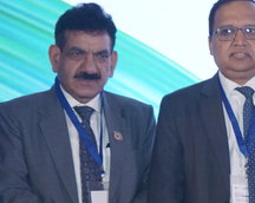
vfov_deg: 11.2
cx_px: 416
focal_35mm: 137
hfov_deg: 13.1
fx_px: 1032
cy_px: 162
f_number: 5.6
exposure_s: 1/200
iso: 1600
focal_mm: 41
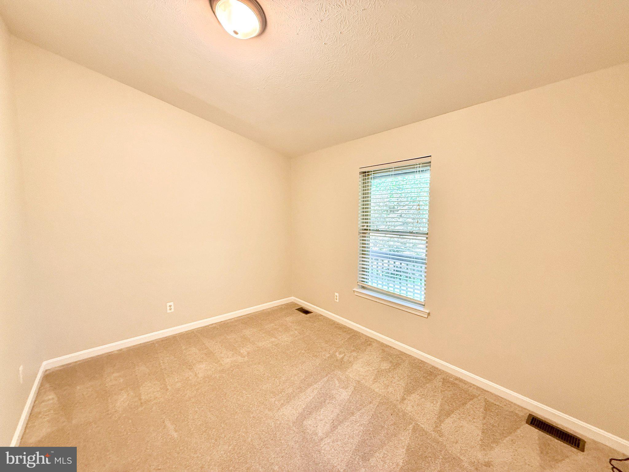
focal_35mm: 14
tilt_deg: -5.2
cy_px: 236
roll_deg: -0.8
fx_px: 254
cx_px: 314
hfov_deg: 102.1
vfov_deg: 85.7
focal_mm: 2.22
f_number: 2.2
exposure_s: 1/120
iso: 320
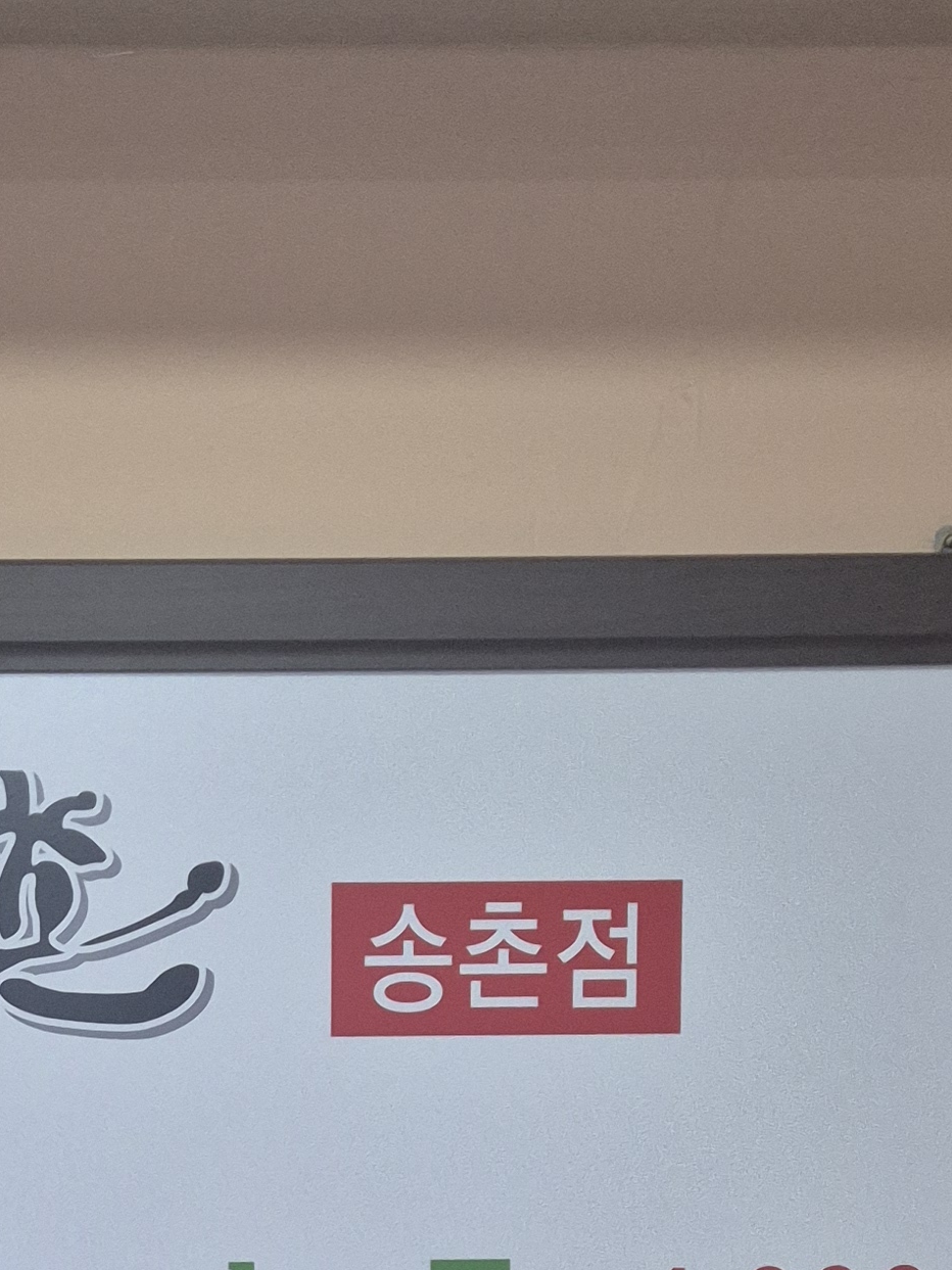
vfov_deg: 24.5
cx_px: -55
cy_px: 1419
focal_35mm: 74
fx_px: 2714
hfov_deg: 19.2
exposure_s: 1/120
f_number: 1.8
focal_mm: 5.4
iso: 400
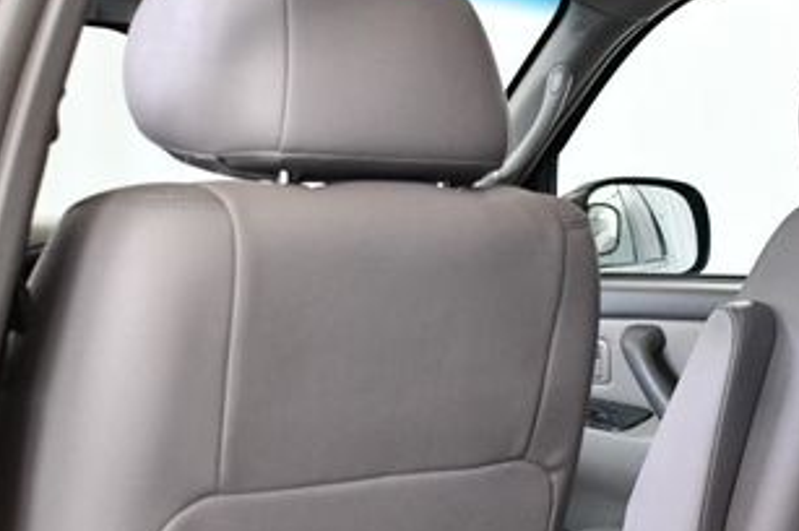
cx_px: 562
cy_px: 351
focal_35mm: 75
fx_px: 1663
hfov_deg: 26.8
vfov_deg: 18.1
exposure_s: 1/125
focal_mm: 24
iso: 2800
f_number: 4
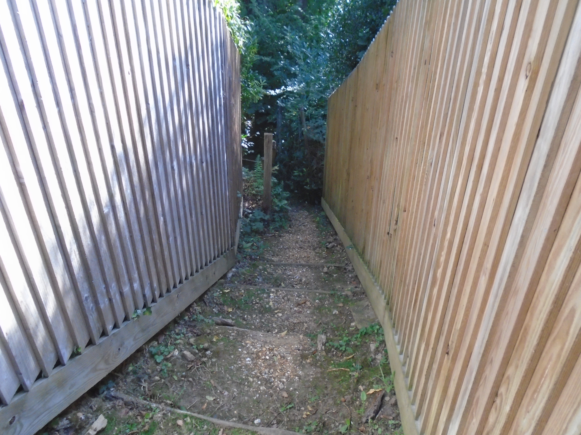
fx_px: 436
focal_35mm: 26
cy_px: 218
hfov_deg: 67.3
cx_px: 290
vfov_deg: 53.1
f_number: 3.2
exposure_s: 1/200
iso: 400
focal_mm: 4.6
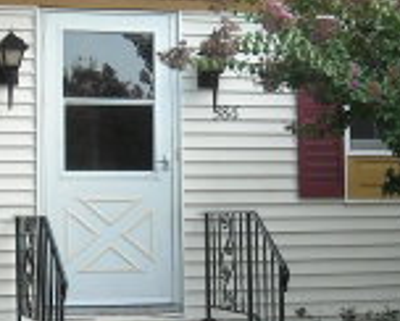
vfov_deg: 13.4
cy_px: 124
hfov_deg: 16.6
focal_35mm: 115
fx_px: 1363
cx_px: 100
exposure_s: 1/184
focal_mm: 5.7
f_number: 2.8
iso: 64
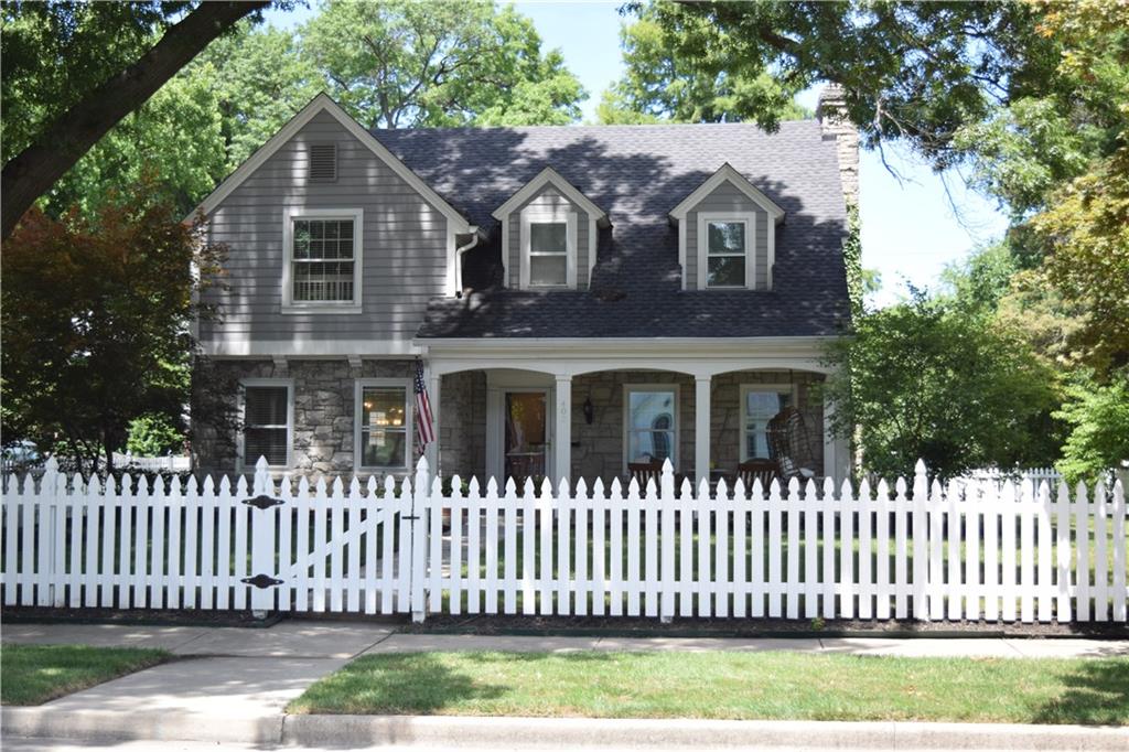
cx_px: 564
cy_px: 376
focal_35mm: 51
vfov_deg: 26.5
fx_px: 1599
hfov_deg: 38.9
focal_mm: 34
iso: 400
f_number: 4.5
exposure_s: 1/800
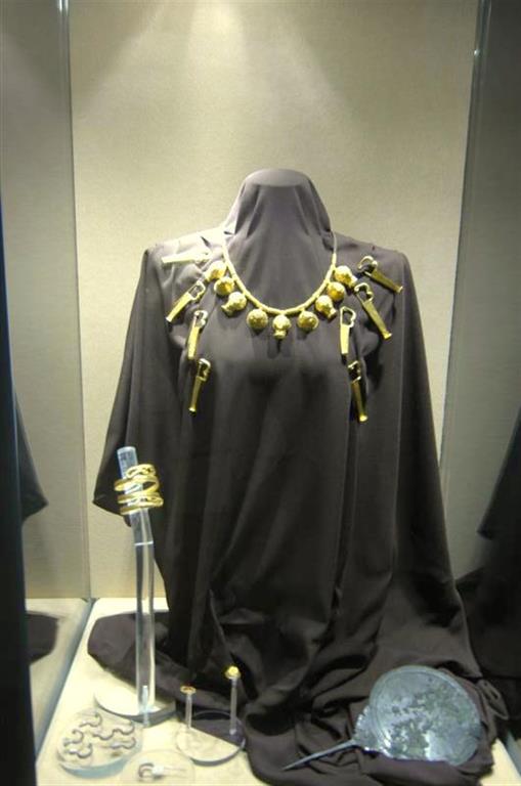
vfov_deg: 62.0
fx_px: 654
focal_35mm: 30
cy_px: 393
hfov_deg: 43.4
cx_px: 260
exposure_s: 1/15
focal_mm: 20
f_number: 4
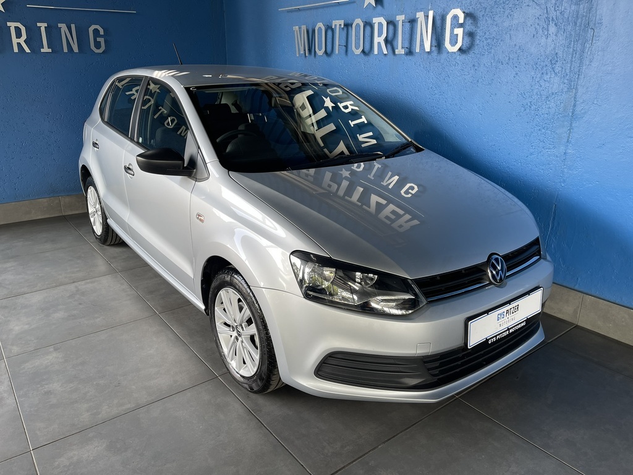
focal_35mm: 25
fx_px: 457
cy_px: 238
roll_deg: +0.5
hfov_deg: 69.4
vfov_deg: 54.9
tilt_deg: -20.4
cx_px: 316
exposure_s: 1/100
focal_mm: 5.1
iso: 50
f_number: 1.6
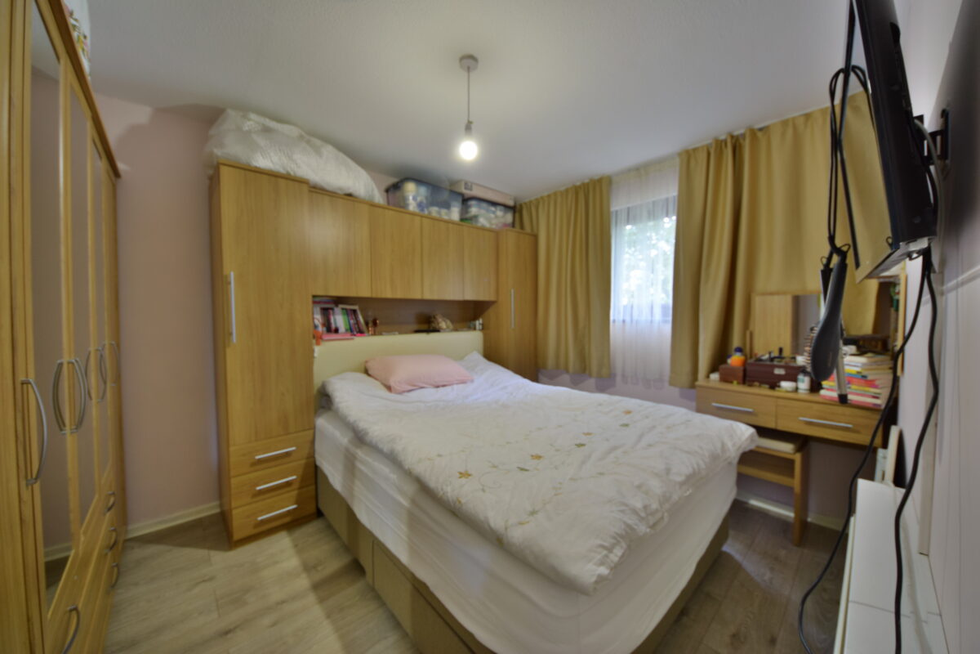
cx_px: 490
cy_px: 327
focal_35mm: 12
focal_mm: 8
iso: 500
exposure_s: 1/13
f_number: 4.5
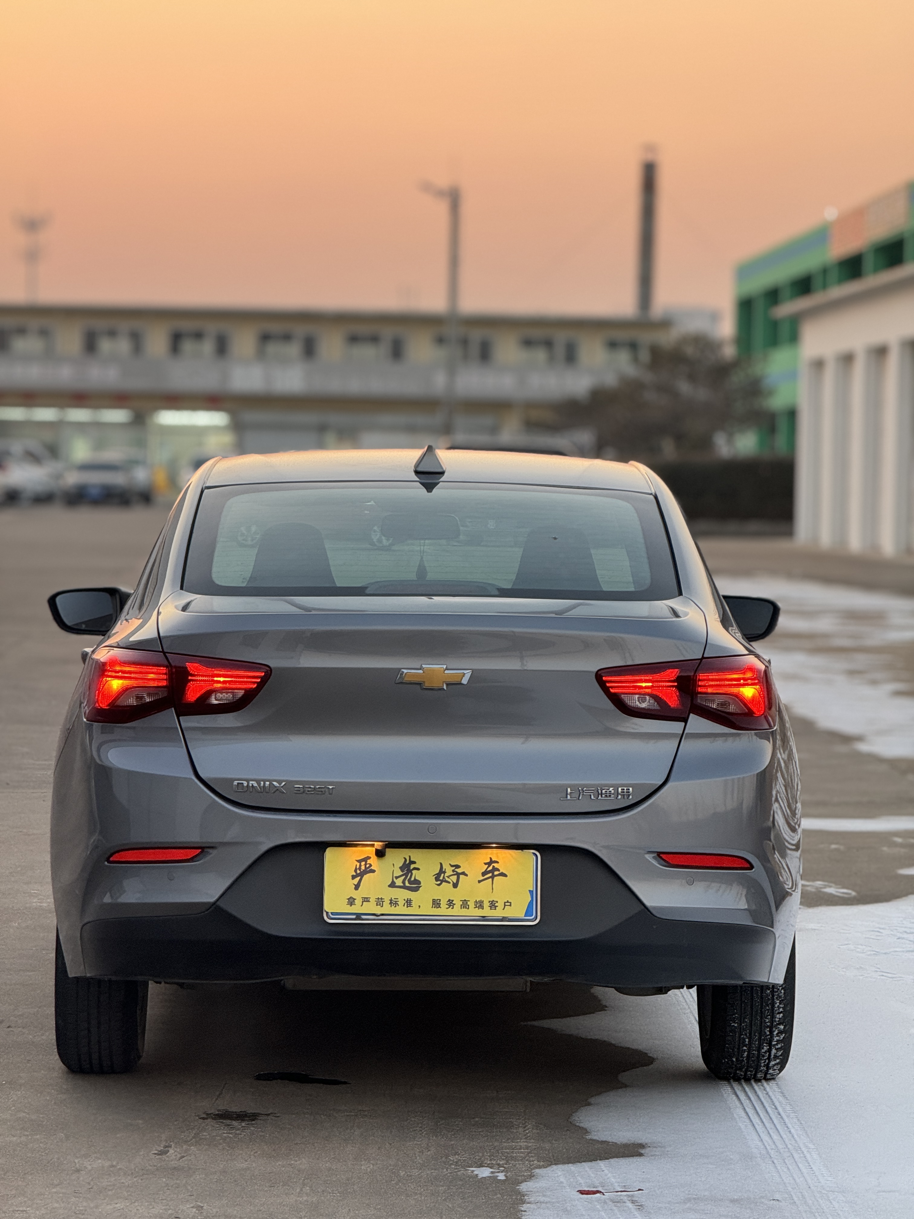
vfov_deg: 16.4
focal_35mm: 120
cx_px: 457
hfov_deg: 12.3
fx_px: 4225
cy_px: 610
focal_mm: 15.66
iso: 160
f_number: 2.8
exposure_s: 1/99
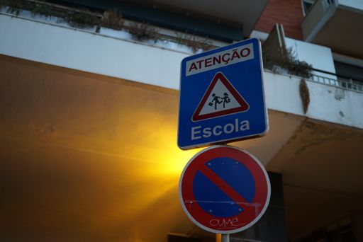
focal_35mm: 35
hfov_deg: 54.4
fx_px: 353
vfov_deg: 37.9
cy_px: 121
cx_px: 182
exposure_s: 1/125
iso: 250
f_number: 1.4
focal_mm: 35
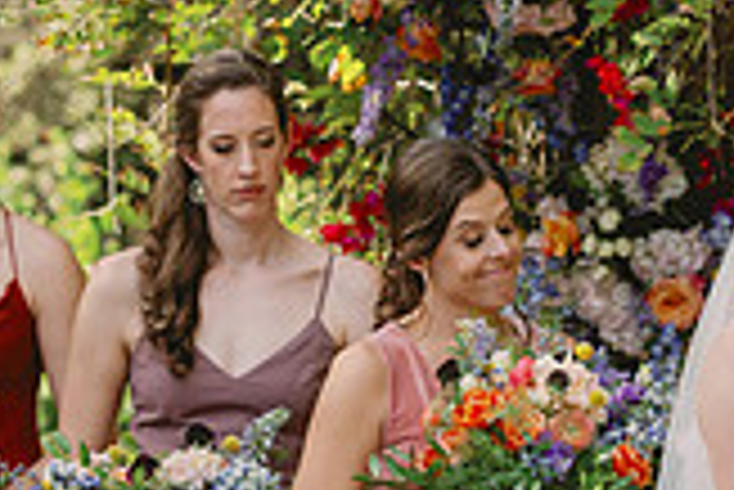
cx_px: 524
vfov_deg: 3.4
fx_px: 8244
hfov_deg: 5.1
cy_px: 341
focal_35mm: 404
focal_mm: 110
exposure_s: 1/500
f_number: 2.8
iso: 100
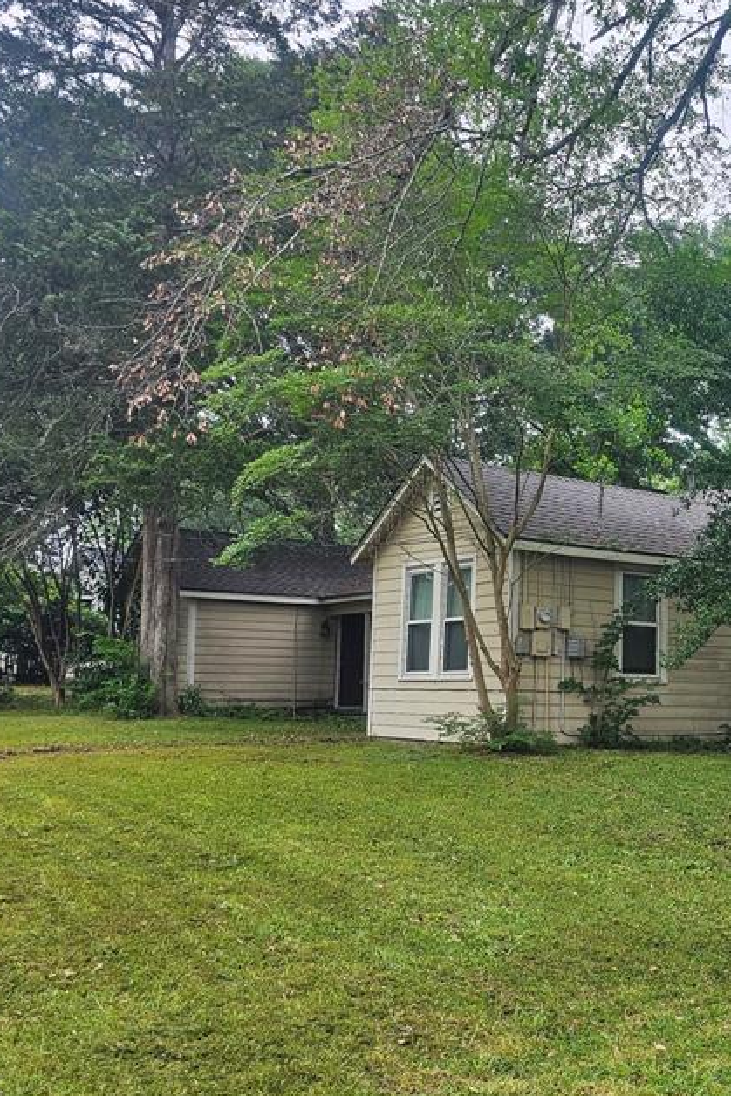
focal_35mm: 39
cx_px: 675
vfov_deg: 49.5
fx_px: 1187
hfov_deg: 32.3
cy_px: 600
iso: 32
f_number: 1.7
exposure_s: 1/120
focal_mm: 6.3
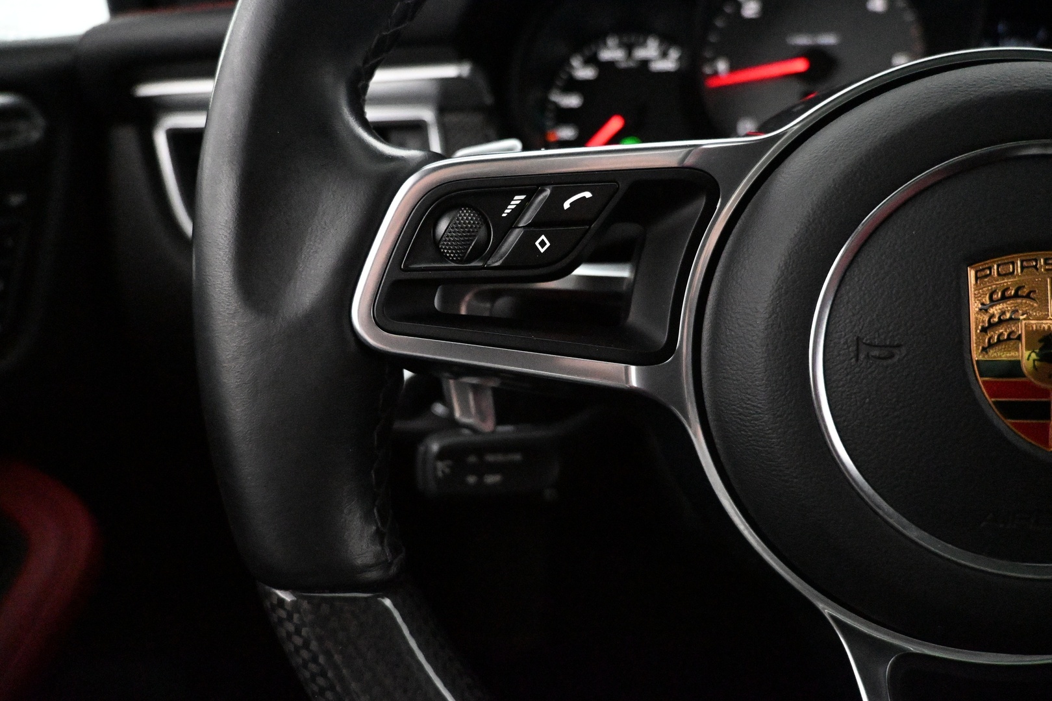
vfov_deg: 53.1
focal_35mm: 24
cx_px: 526
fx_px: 701
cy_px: 350
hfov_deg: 73.7
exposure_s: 1/200
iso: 12800
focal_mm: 16
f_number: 3.5
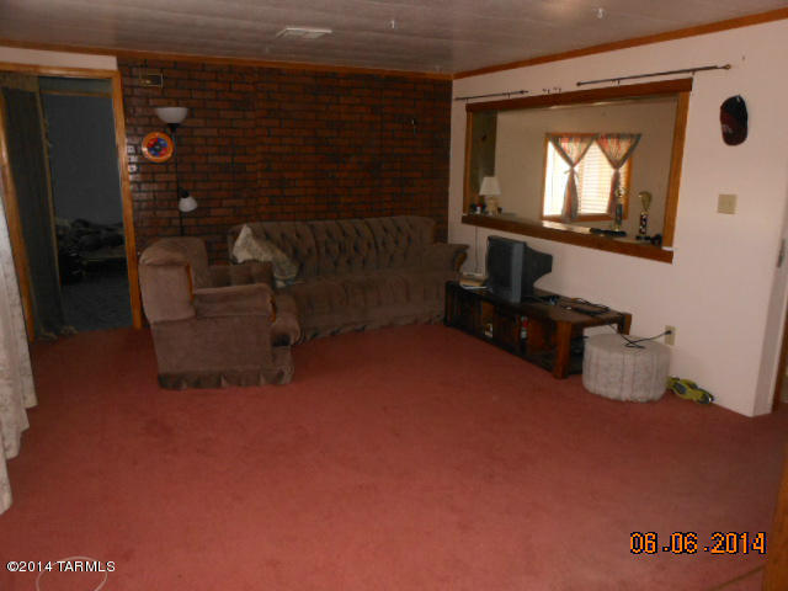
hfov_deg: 63.4
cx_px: 394
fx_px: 637
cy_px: 296
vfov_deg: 49.7
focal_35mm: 28
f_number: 3.7
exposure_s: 1/25
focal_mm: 5
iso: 320
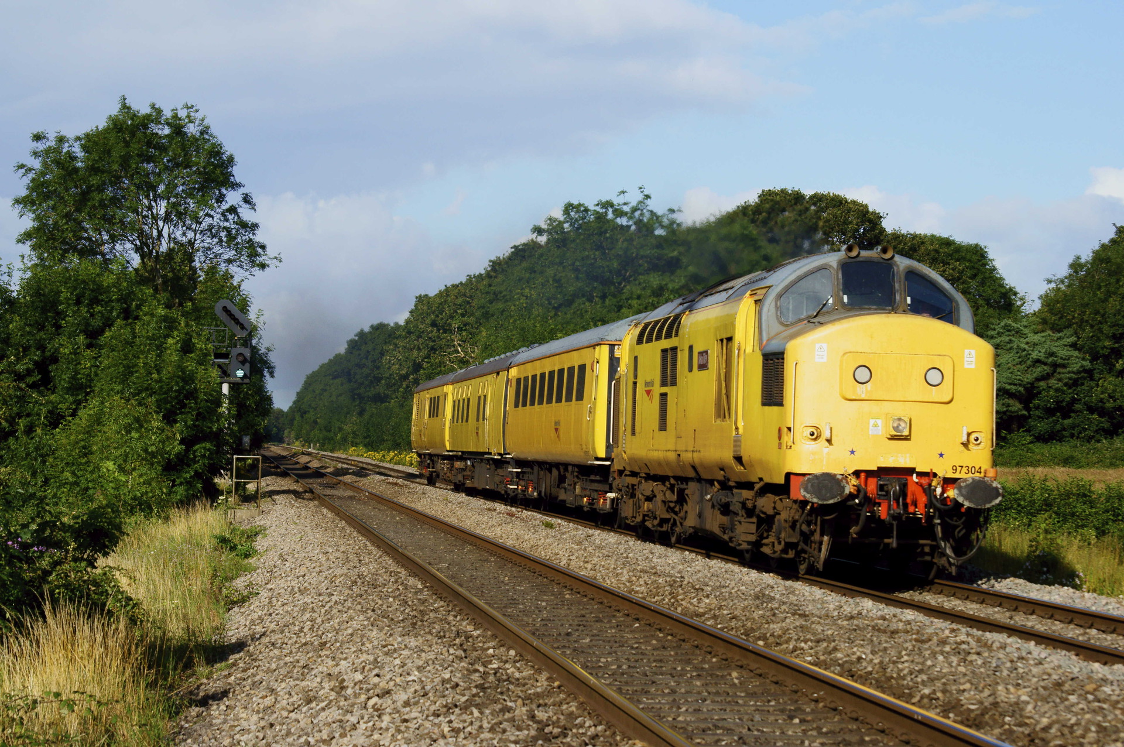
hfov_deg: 19.5
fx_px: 3275
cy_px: 374
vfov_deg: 13.0
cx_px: 562
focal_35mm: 105
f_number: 8
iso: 400
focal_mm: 70
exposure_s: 1/1250
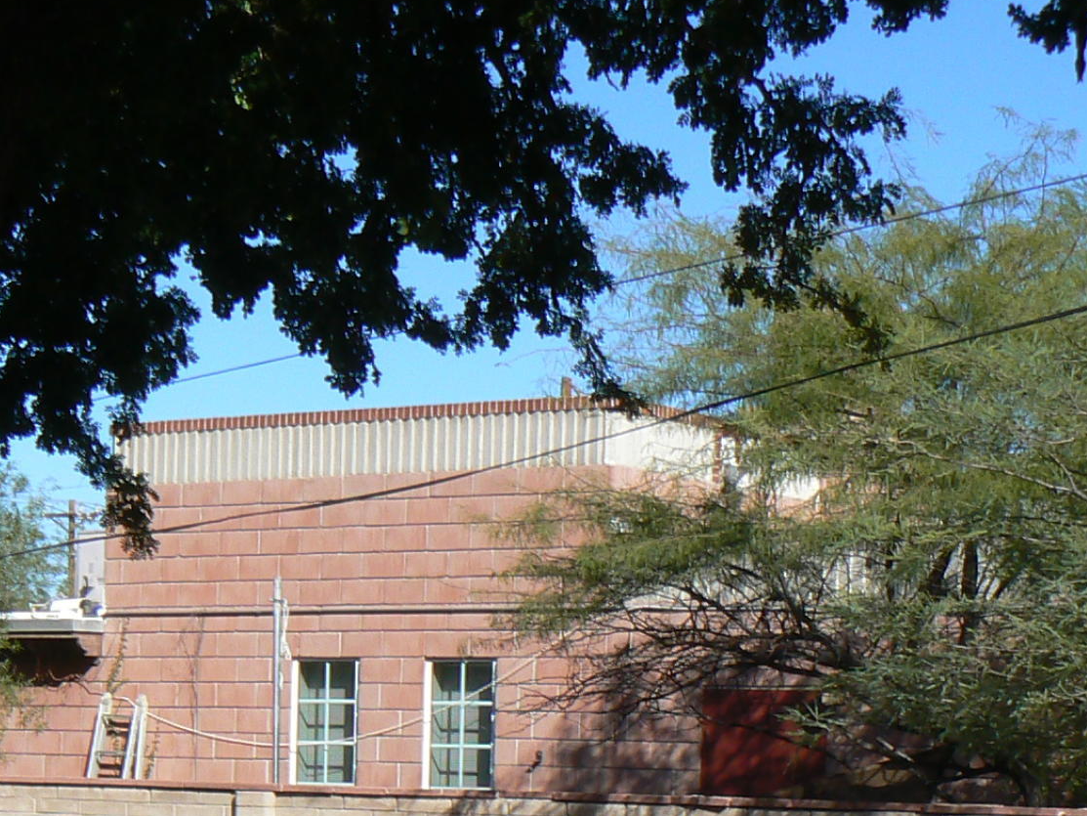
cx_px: 261
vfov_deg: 14.8
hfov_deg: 20.1
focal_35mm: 97
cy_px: 952
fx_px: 3046
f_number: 6.3
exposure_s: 1/400
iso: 80
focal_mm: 6
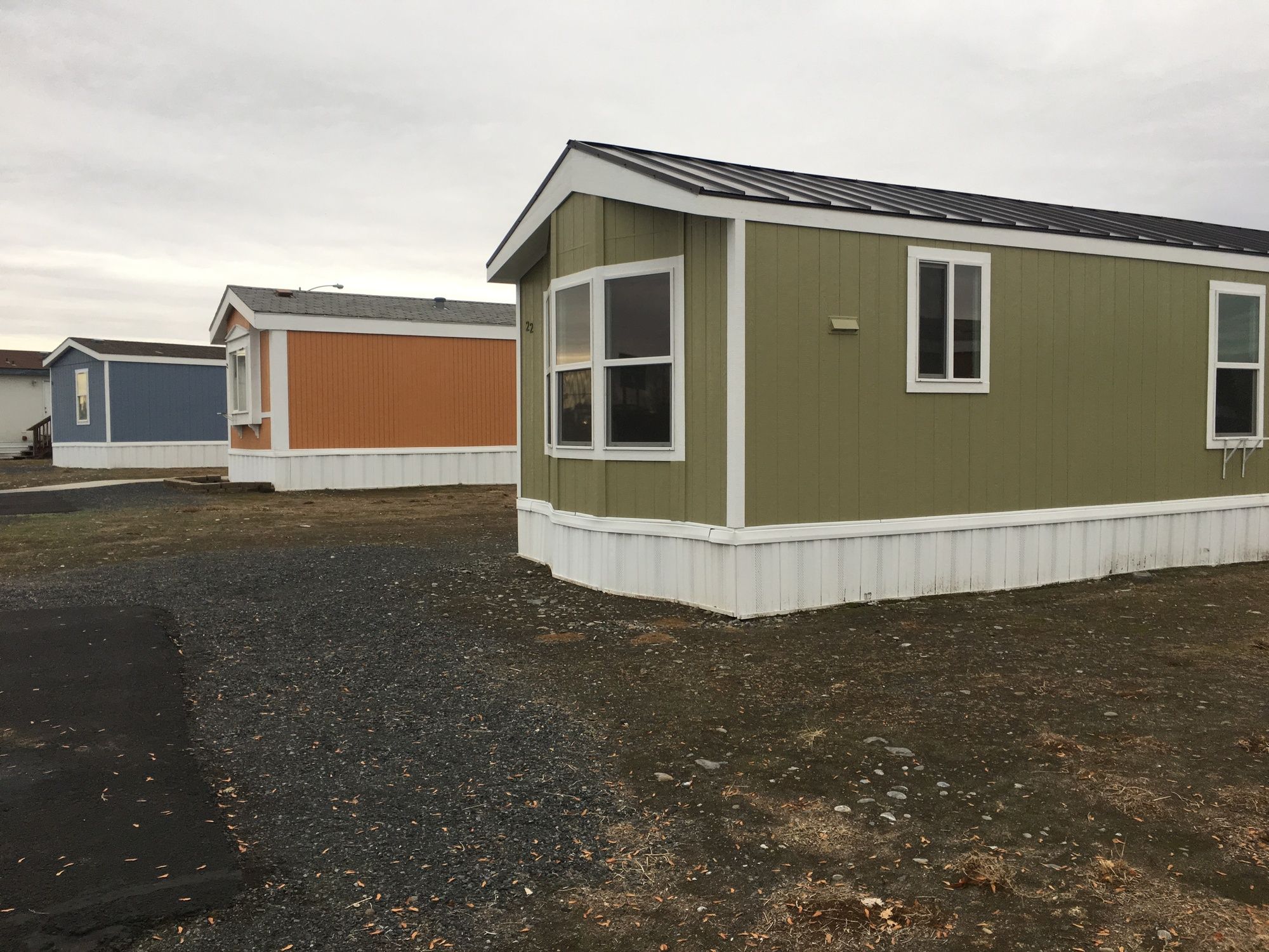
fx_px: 1063
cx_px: 634
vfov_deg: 48.2
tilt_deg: -1.1
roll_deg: -1.0
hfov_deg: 61.7
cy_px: 476
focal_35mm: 29
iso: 40
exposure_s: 1/120
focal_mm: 4.15
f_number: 2.2
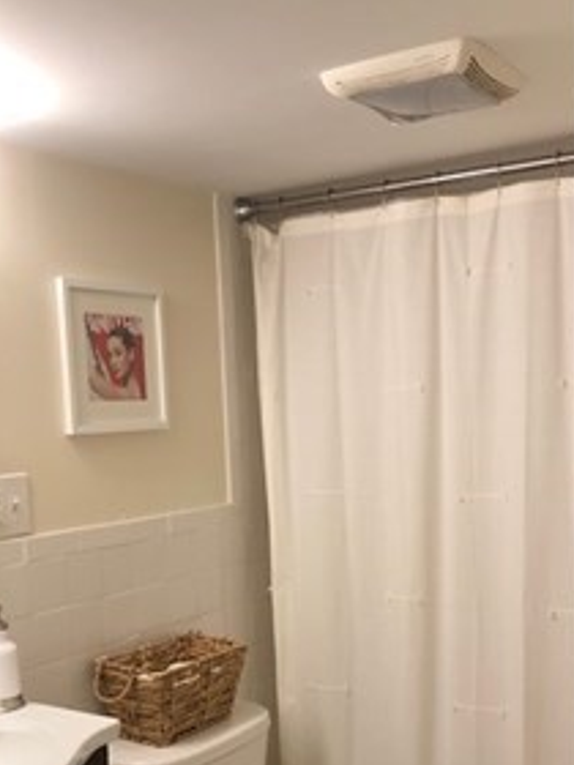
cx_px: 260
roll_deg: +1.9
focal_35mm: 45
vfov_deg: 41.2
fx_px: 995
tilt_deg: -7.3
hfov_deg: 32.2
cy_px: 549
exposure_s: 1/30
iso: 32
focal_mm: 3.99
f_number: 1.8
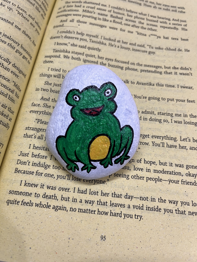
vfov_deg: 67.3
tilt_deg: -66.4
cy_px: 131
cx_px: 98
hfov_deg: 53.1
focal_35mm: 26
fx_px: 197
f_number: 1.6
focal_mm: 5.1
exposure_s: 1/50
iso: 80
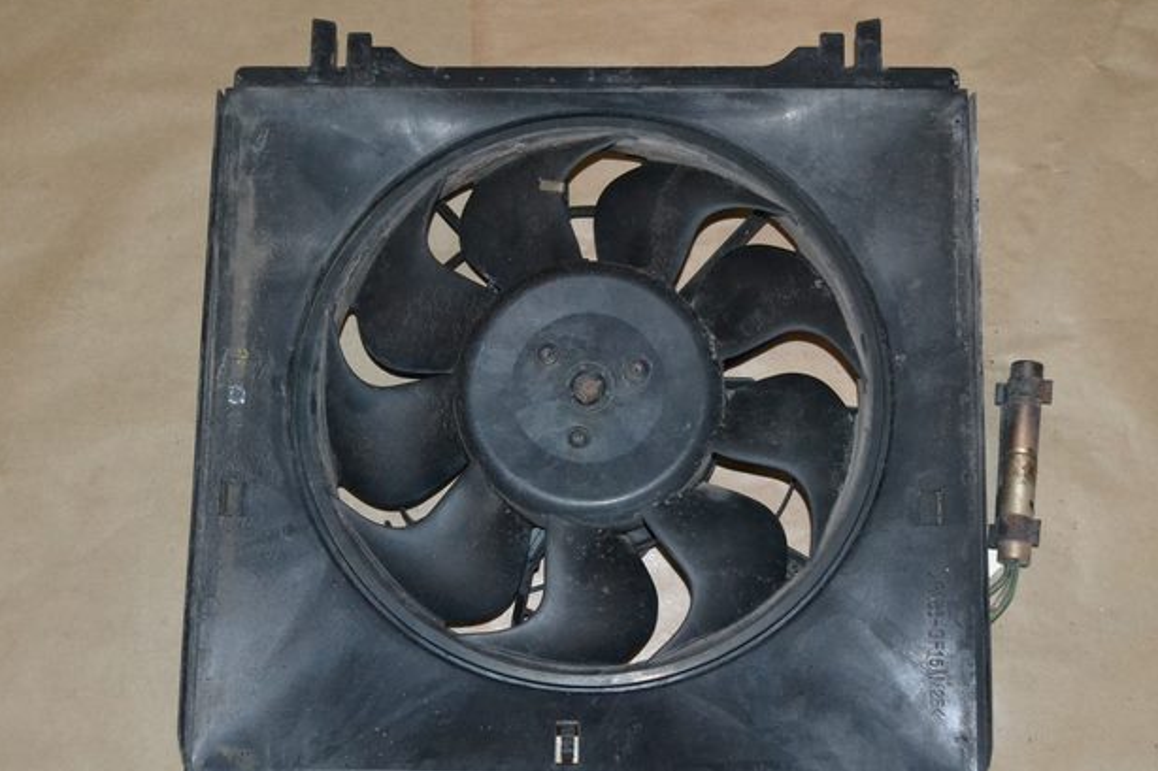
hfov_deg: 35.3
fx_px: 1822
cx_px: 556
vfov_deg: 23.9
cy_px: 459
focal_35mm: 57
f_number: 4.5
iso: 2800
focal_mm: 29
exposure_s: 1/60
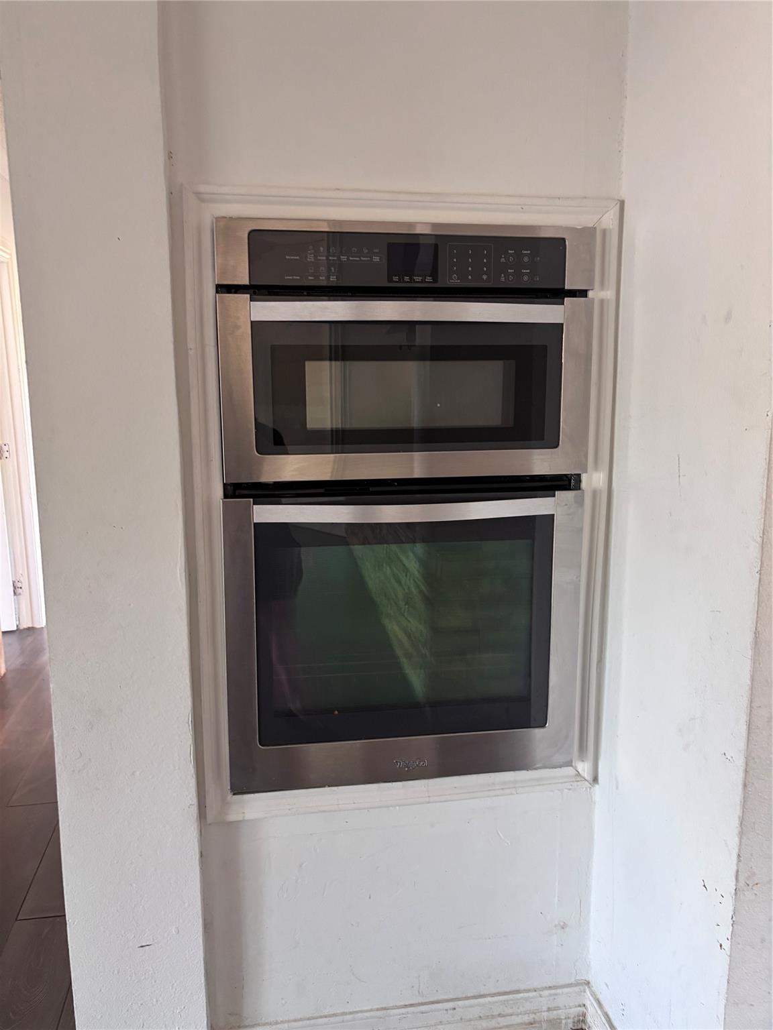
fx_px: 774
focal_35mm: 26
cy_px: 515
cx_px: 386
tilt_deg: -6.3
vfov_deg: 67.3
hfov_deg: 53.1
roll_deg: -0.1
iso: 200
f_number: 1.6
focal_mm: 5.96
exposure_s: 1/60
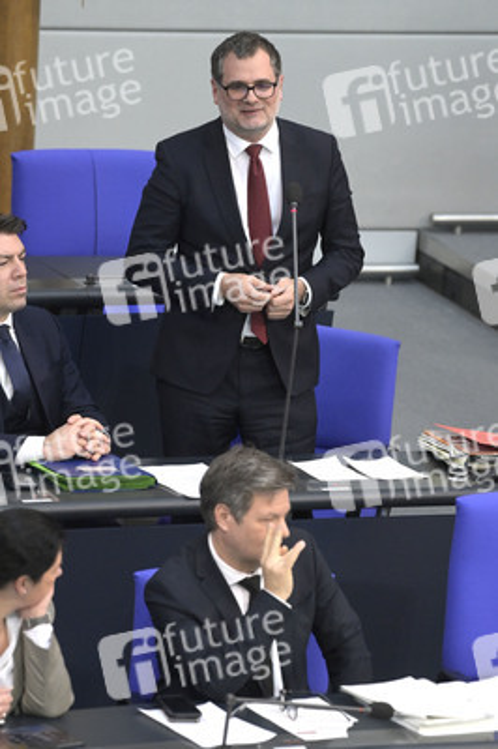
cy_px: 374
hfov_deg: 4.6
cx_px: 249
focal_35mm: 300
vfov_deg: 6.9
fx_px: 6235
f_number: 5.6
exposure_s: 1/320
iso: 8000
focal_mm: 300
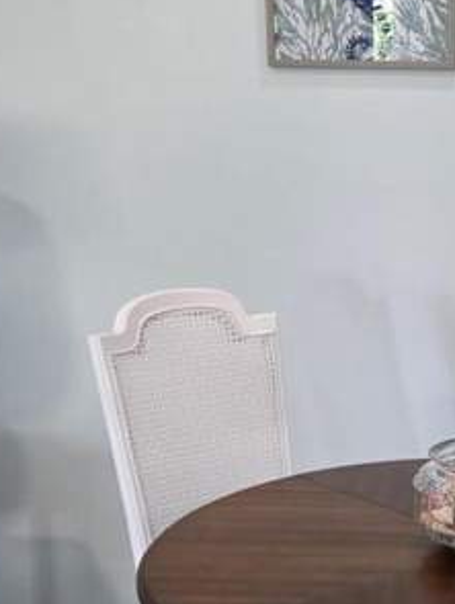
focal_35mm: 83
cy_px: 403
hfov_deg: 17.1
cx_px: 527
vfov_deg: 23.4
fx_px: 1451
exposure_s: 1/120
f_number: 1.8
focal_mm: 5.4
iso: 250
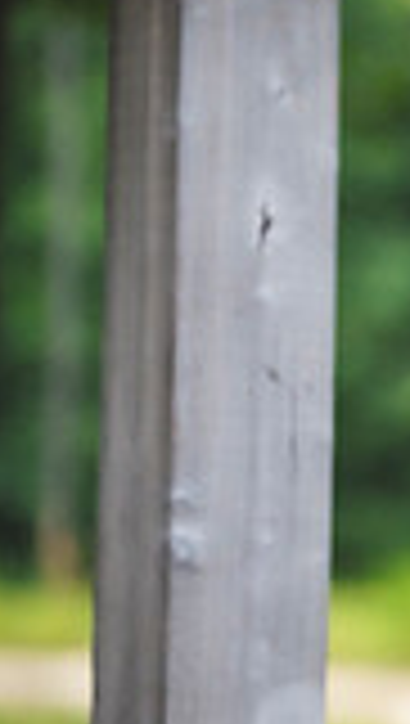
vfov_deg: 3.8
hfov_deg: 2.1
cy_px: 335
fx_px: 10899
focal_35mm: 566
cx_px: 1189
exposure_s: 1/800
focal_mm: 150
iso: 1000
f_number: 2.8
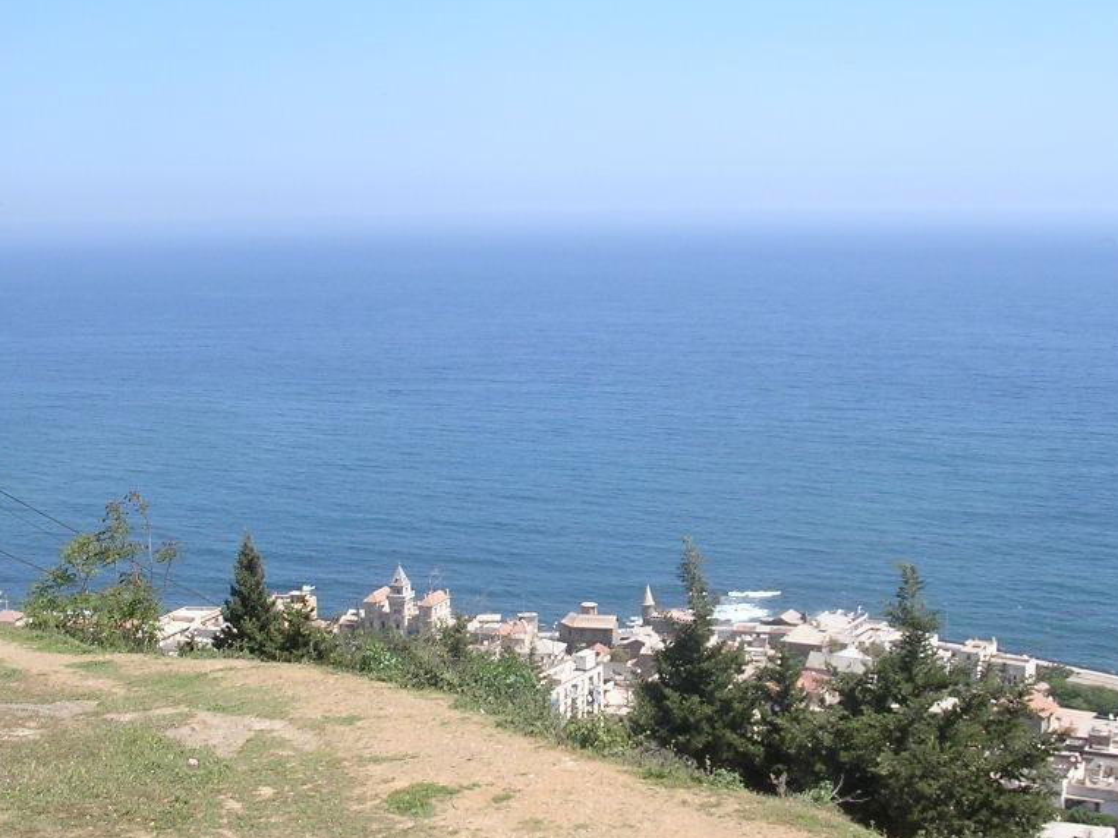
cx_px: 574
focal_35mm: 51
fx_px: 1647
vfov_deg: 28.4
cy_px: 541
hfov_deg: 37.5
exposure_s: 1/217
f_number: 5.6
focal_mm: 5.8
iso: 100
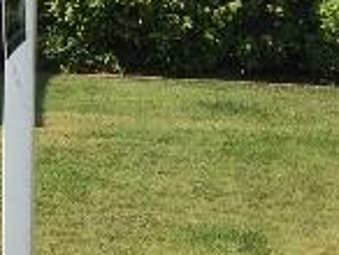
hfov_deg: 8.9
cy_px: -144
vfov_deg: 7.2
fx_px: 1991
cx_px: -441
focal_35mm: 203
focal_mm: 4.15
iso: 32
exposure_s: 1/2053
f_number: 2.2
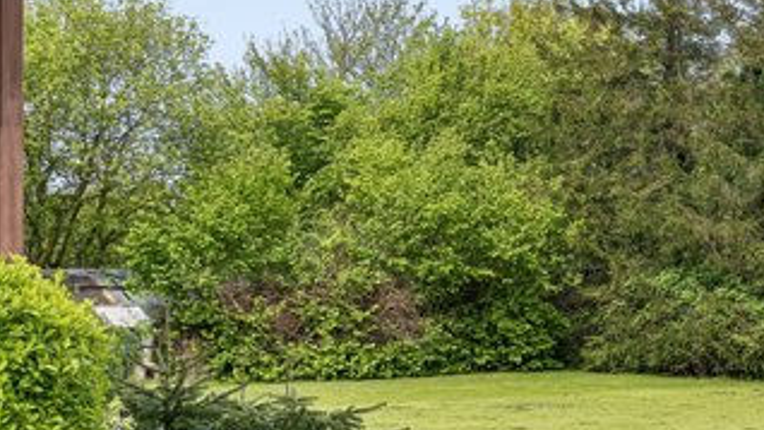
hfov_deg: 22.9
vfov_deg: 13.9
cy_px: 191
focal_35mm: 87
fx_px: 1763
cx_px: 860
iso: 200
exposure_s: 1/250
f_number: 7.1
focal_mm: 22
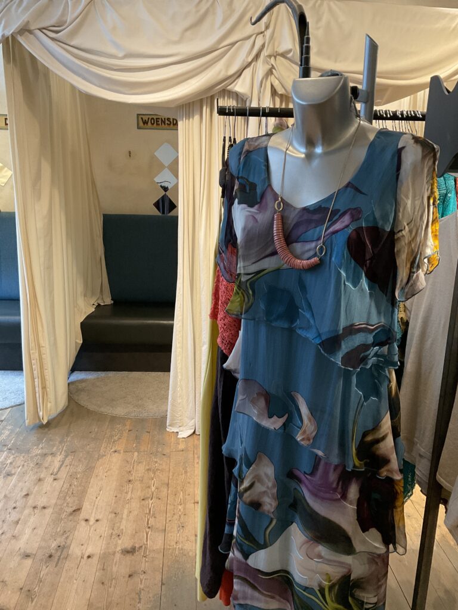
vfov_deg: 61.7
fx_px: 512
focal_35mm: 29
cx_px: 229
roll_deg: -0.8
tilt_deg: -15.0
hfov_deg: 48.2
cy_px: 305
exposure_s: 1/50
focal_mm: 3
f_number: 1.8
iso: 160
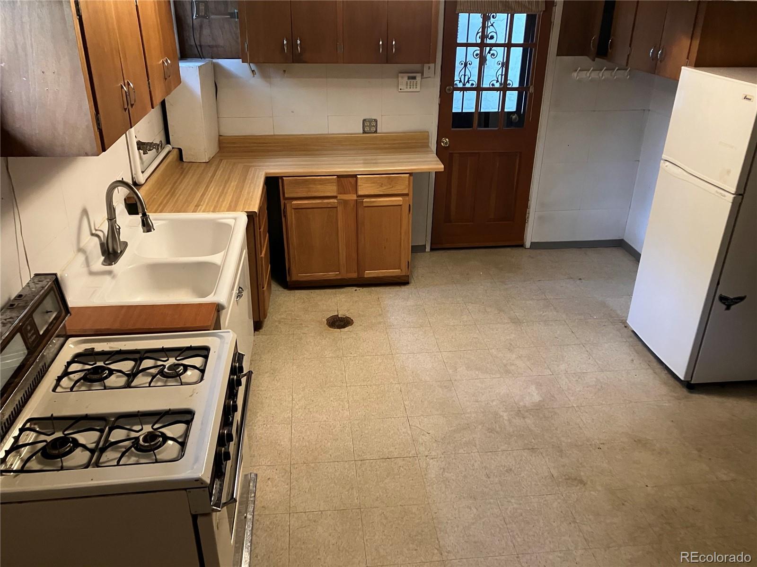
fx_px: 612
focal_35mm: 28
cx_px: 378
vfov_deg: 49.7
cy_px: 284
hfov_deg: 63.4
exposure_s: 1/30
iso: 320
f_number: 1.8
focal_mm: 3.99
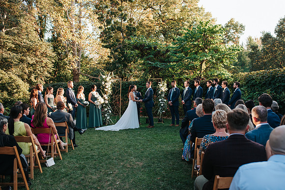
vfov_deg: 35.7
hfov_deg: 51.5
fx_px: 295
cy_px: 97
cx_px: 147
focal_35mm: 37
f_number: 3.2
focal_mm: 35
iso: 1000
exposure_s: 1/1000
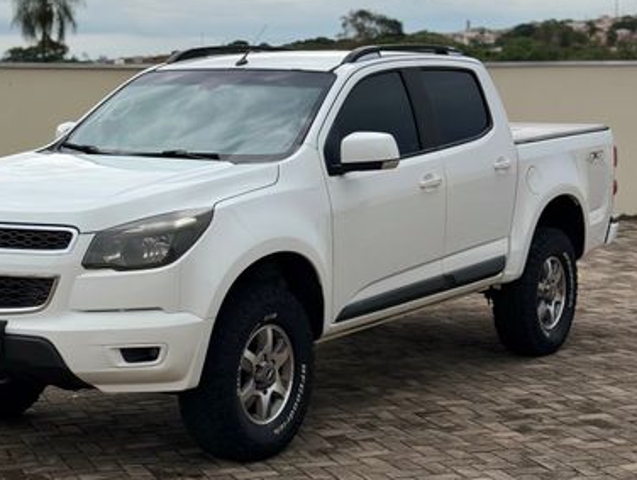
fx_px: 1106
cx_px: 256
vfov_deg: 24.5
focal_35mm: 60
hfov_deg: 32.1
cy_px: 237
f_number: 1.78
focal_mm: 6.76
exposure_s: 1/865
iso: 64
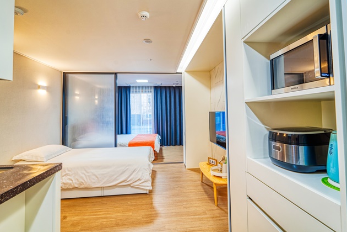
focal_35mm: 16
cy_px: 106
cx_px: 176
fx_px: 154
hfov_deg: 96.7
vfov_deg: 73.6
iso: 100
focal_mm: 14
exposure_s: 1/2.5
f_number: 8
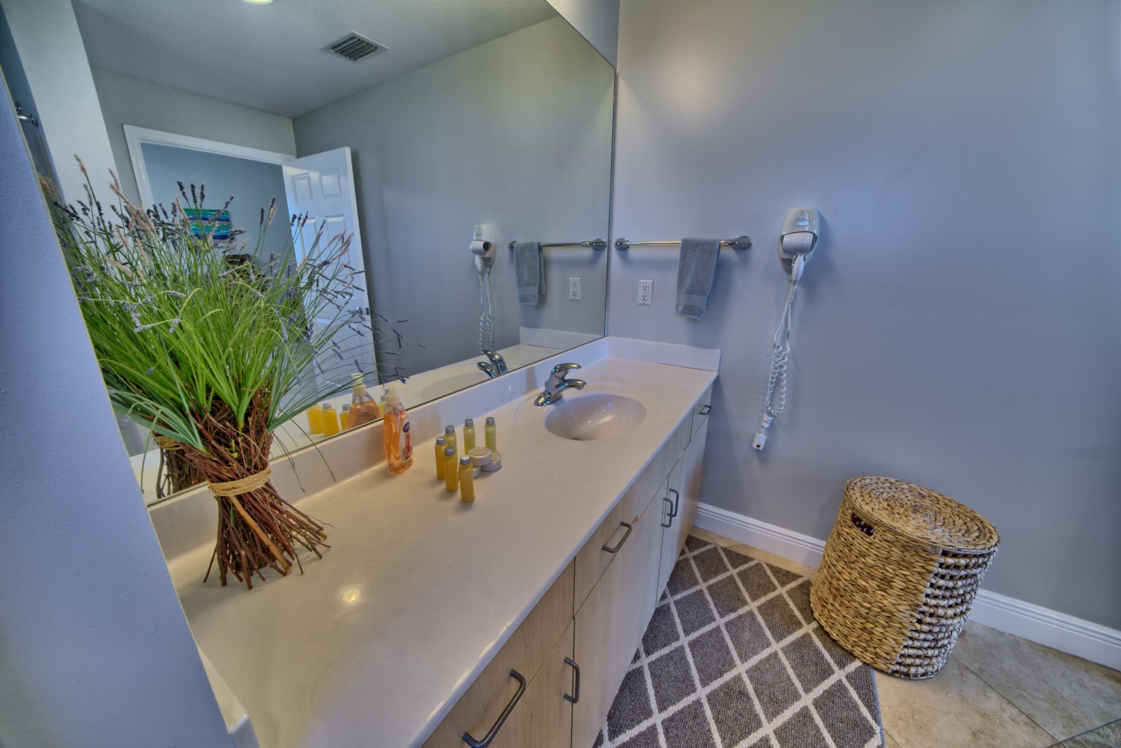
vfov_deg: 90.0
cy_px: 374
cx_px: 560
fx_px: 374
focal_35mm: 12
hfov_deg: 112.6
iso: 200
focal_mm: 12
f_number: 19
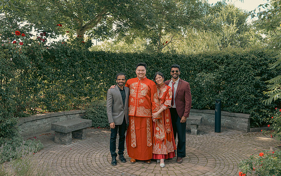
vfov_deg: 36.3
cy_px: 82
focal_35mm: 35
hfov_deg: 55.3
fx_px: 268
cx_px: 141
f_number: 5.6
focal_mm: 34
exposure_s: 1/160
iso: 400
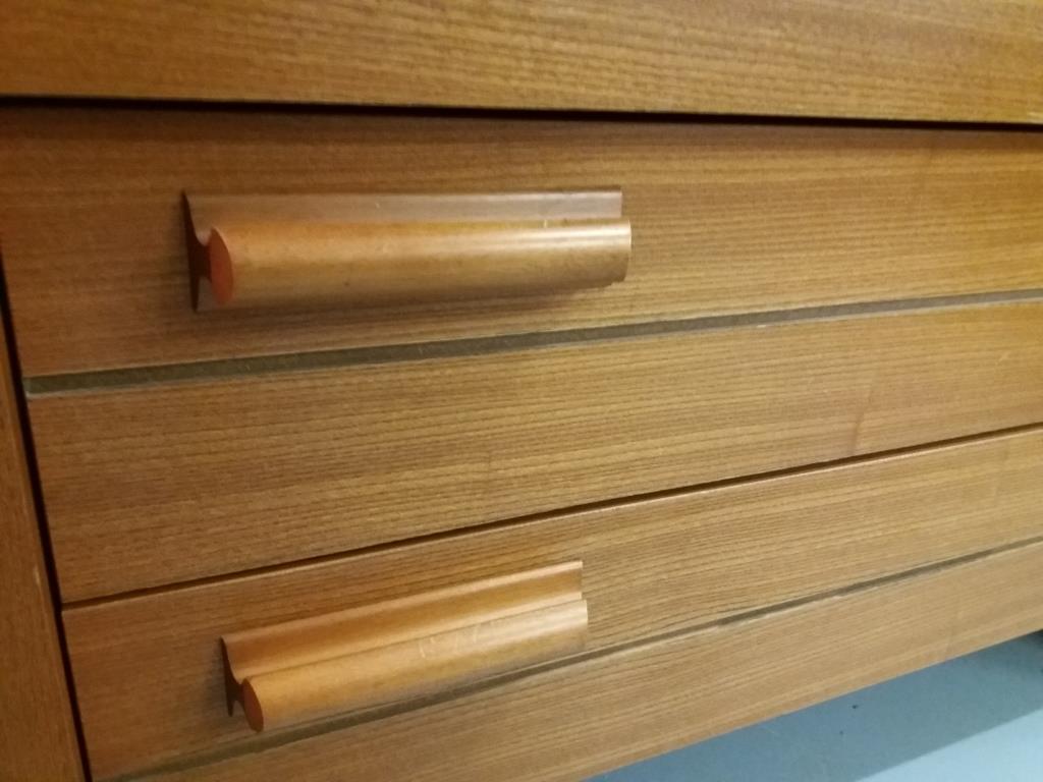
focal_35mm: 28
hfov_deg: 63.4
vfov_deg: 49.7
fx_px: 844
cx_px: 522
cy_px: 391
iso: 640
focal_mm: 3.7
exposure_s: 1/17
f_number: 1.9
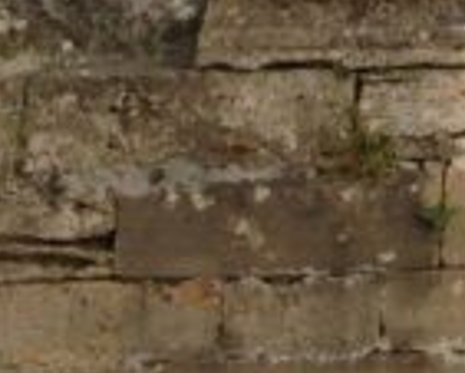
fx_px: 3223
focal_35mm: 234
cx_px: 1362
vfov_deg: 6.1
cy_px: -746
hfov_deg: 7.4
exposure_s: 1/742
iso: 50
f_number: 2.4
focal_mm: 4.12
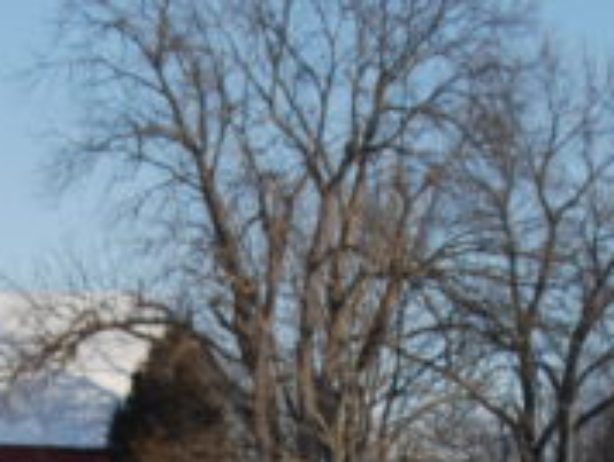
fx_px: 3388
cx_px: 279
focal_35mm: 191
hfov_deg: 10.4
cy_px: 767
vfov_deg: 7.6
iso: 100
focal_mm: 23
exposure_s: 1/250
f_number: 8
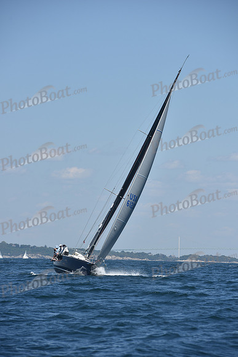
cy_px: 178
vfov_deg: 10.3
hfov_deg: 6.9
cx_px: 119
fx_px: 1982
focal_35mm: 200
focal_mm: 200
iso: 200
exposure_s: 1/1000
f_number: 8
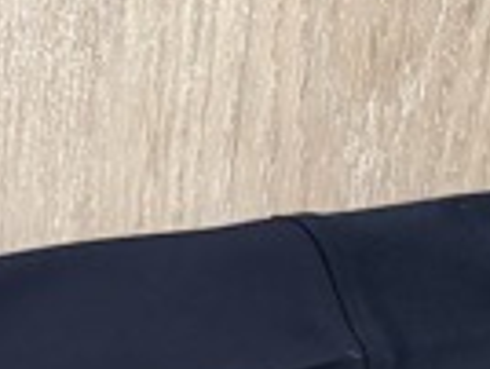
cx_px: -731
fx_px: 2283
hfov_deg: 10.4
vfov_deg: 7.8
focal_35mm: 161
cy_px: 1182
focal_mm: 6.76
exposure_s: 1/30
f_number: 1.78
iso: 800
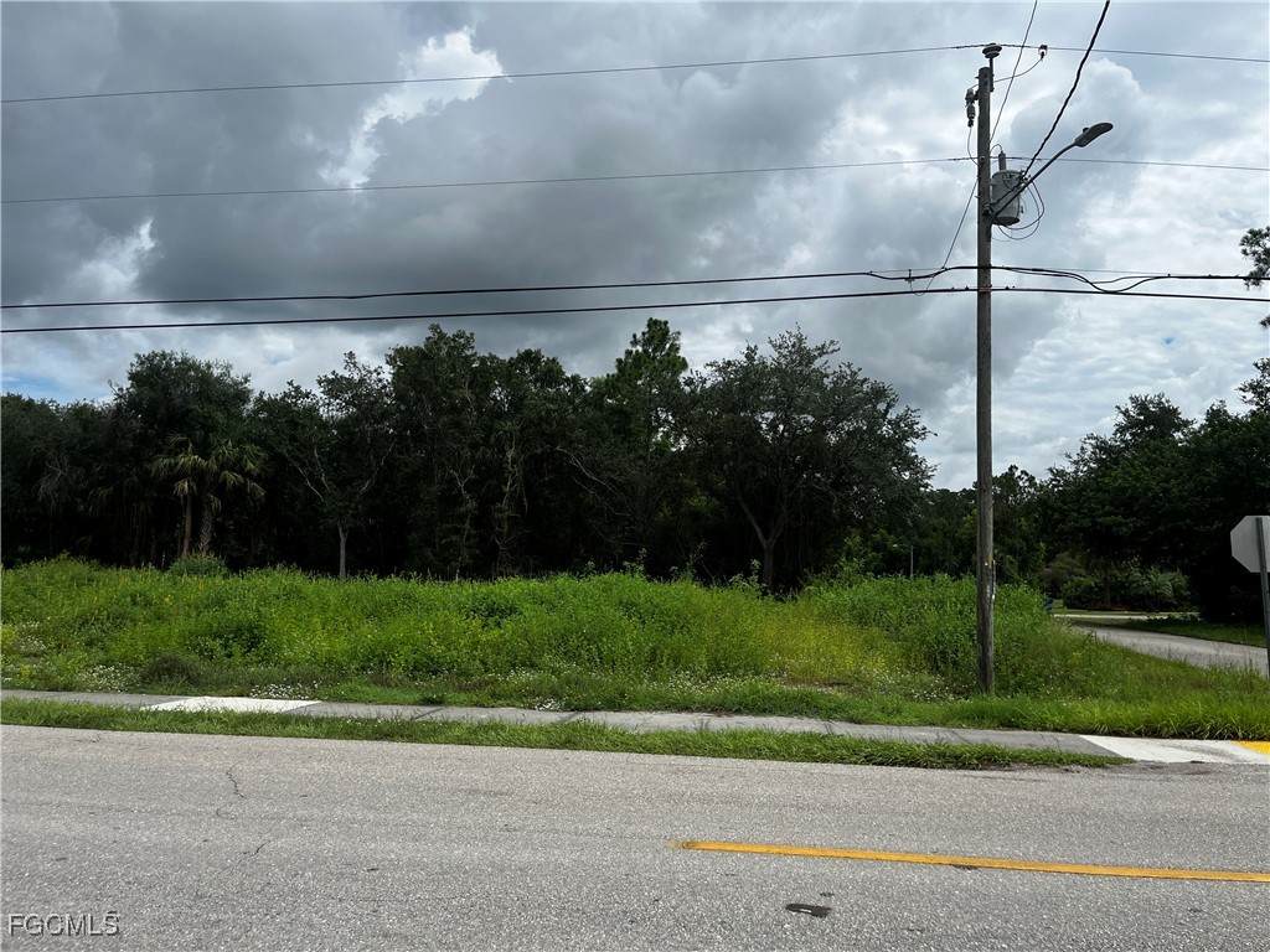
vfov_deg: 53.1
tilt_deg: +6.8
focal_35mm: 26
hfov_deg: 67.3
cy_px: 476
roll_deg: -1.9
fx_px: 954
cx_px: 635
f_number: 1.6
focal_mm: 5.1
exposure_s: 1/4310
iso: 50
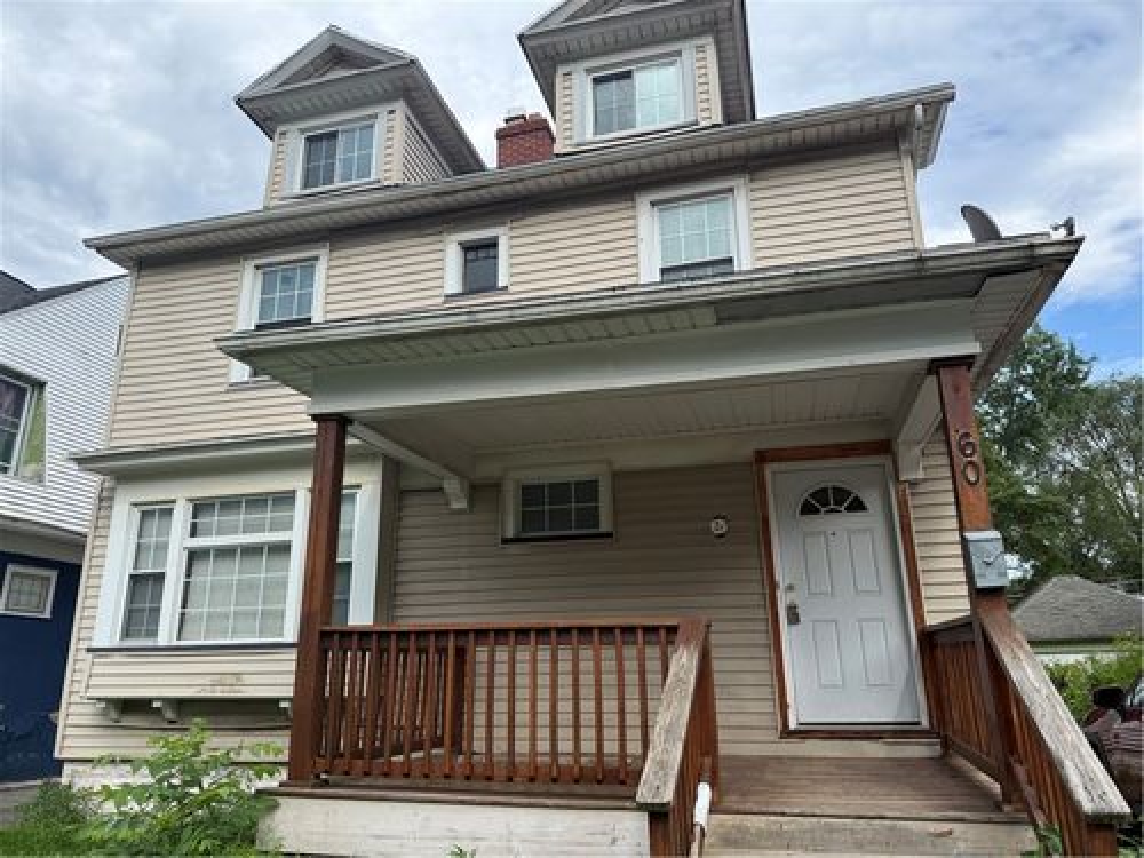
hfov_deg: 71.6
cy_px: 429
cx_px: 572
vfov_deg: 56.8
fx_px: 793
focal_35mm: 24
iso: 100
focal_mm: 6.76
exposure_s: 1/1855
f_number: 1.78
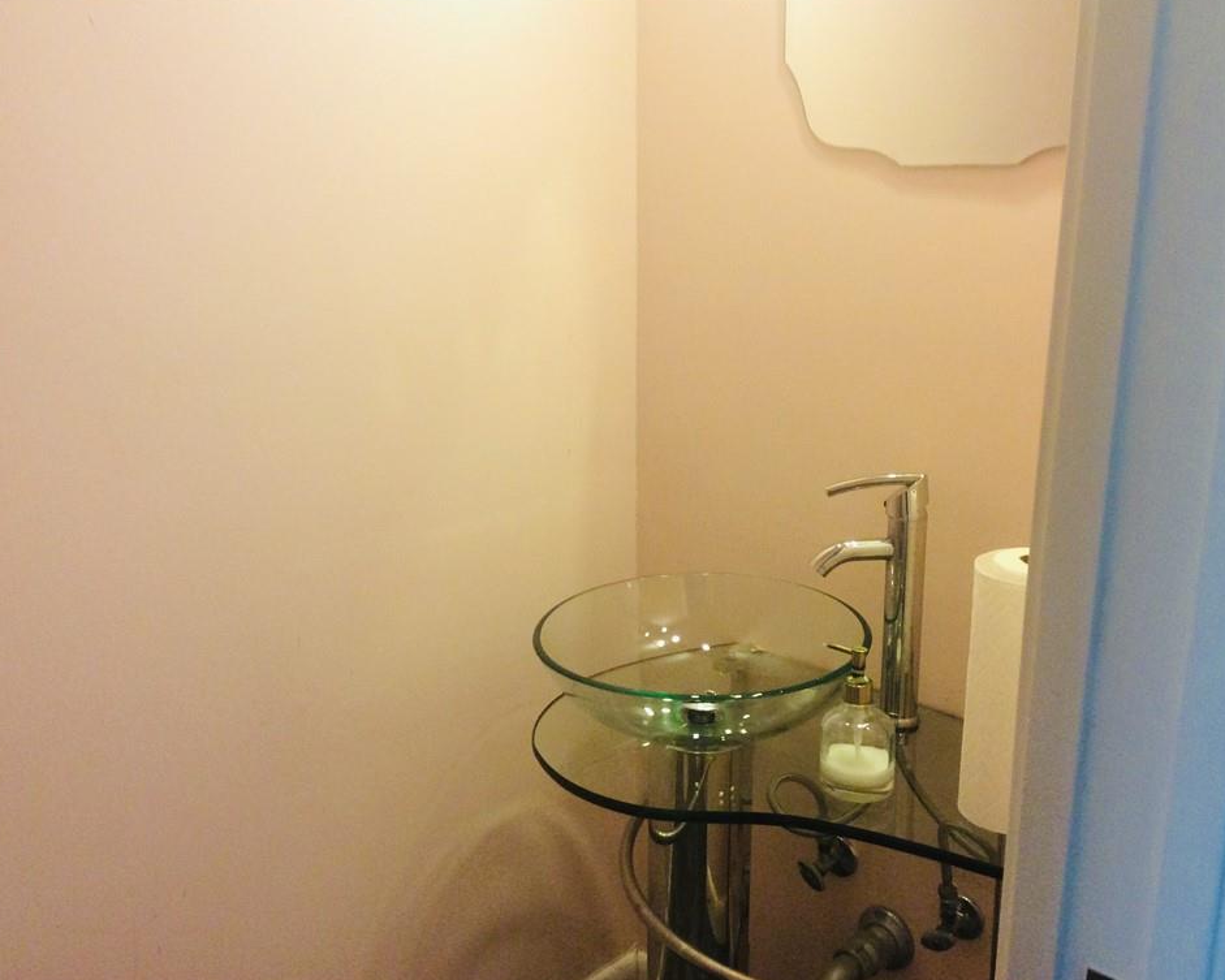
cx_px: 626
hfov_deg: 52.8
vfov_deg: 43.4
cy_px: 489
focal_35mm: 34
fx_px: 1233
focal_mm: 3.3
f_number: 2.4
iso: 100
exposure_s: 1/24
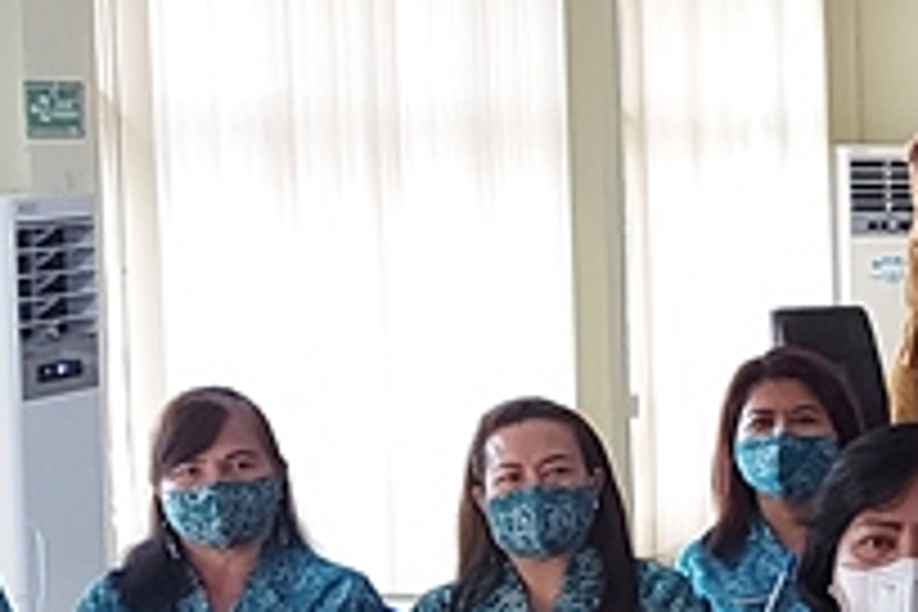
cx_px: 1624
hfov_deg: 17.2
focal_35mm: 98
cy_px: 554
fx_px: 2499
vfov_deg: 13.8
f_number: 1.8
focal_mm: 5.23
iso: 200
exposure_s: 1/25
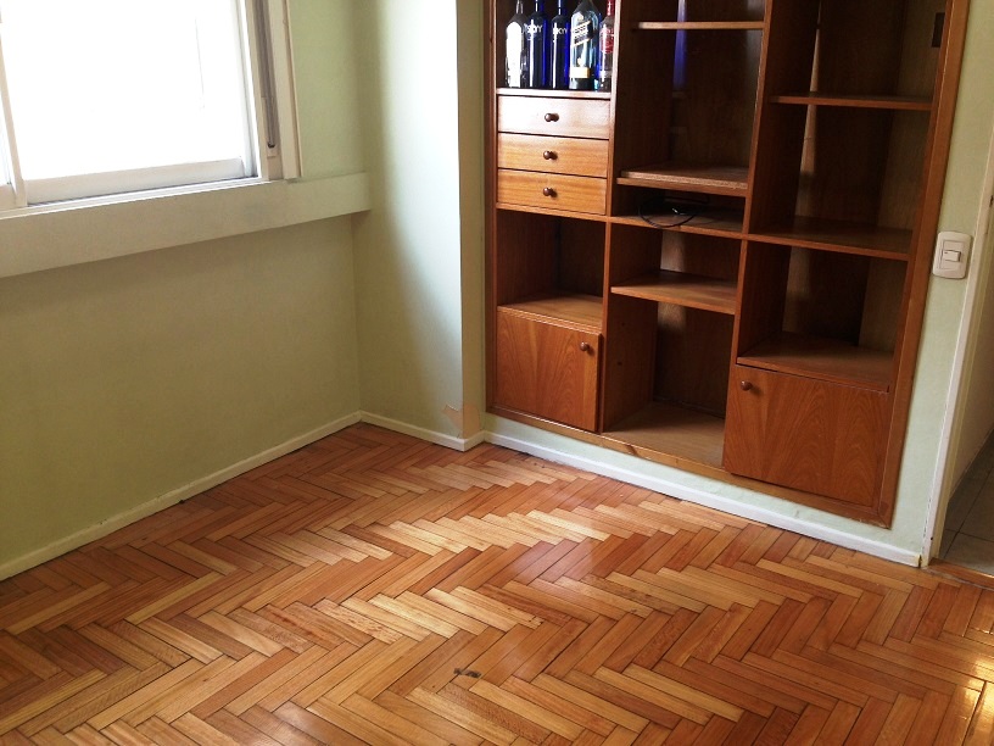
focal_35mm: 33
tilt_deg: -18.3
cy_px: 373
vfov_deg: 42.9
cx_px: 497
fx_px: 948
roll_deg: +1.2
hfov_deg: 55.4
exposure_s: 1/33
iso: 50
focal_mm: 4.12
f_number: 2.4
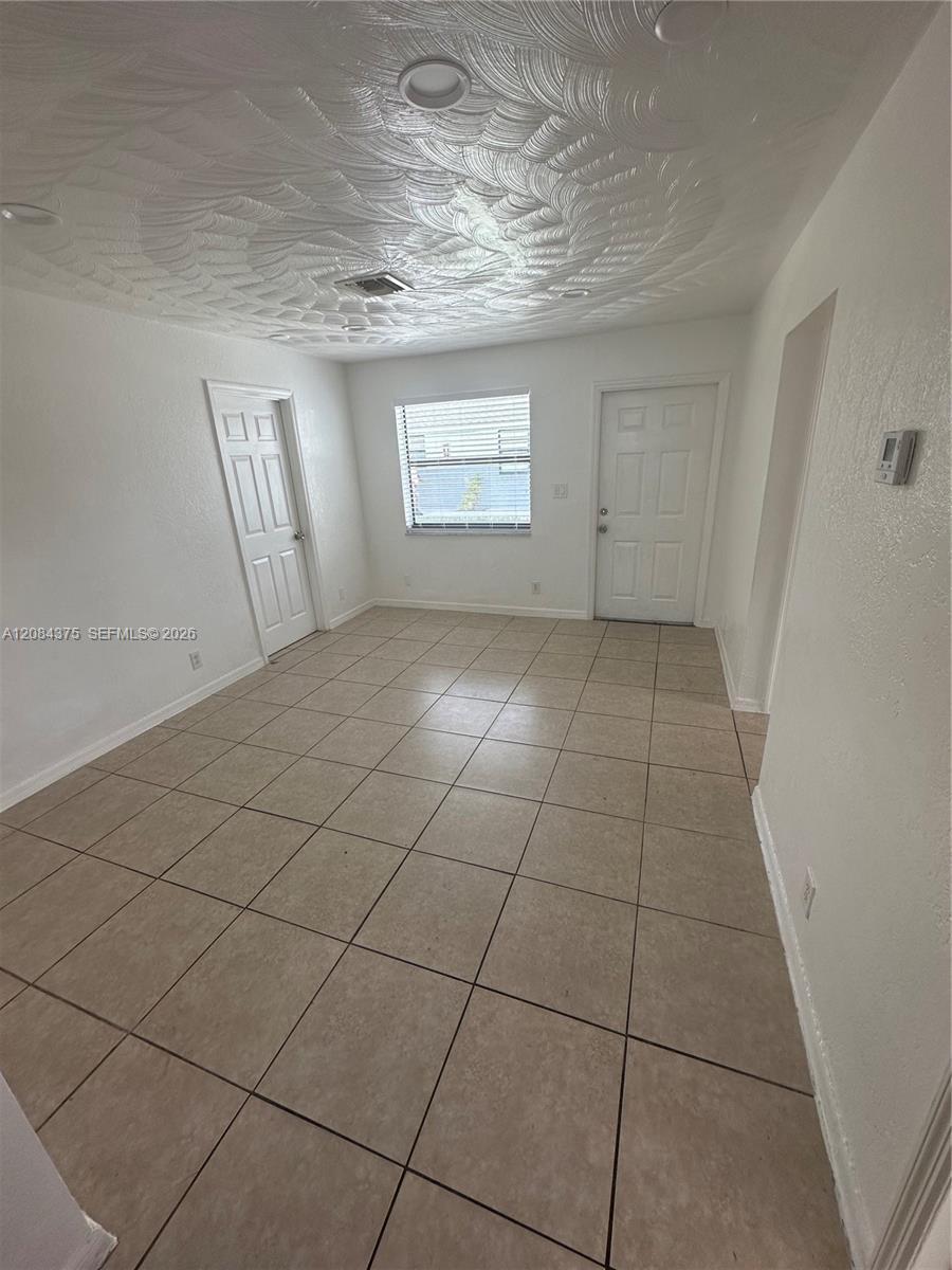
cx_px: 476
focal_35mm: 14
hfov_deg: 85.7
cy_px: 635
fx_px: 513
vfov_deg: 102.1
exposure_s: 1/99
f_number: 2.2
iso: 80
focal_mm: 2.22
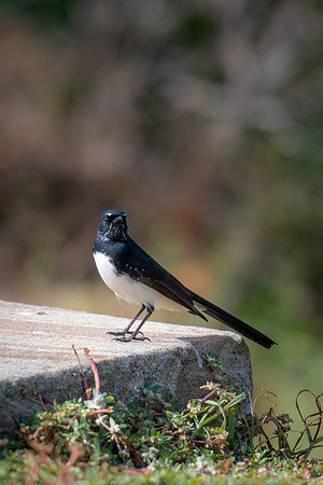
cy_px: 229
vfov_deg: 1.9
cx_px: 116
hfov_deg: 1.3
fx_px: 14525
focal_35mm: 1079
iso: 500
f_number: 5.6
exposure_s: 1/2000
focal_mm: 460
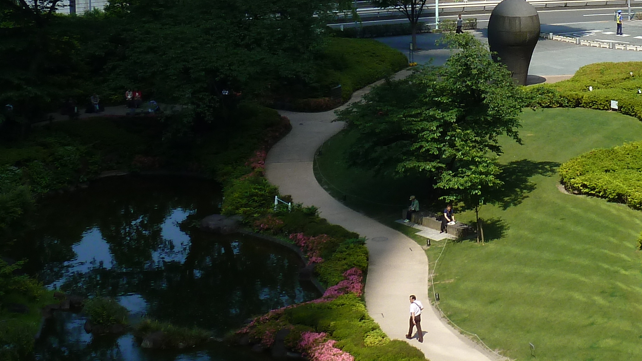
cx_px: 564
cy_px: -125
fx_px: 1754
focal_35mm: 103
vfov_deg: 11.4
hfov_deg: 20.4
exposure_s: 1/400
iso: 80
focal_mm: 6.9
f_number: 4.5
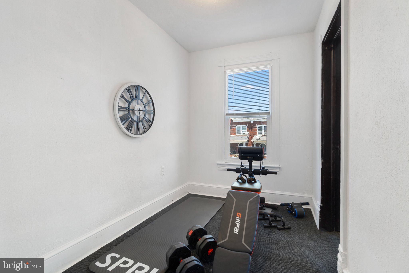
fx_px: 182
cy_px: 136
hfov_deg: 96.7
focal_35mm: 16
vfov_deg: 73.7
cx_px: 204
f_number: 8
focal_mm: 16
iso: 1250
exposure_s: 1/6
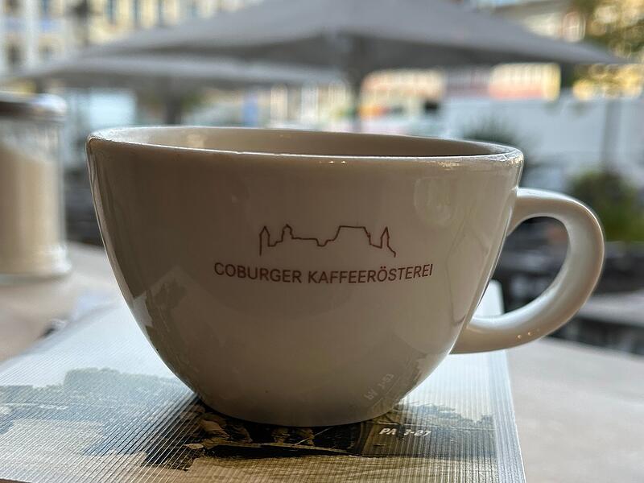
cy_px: 242
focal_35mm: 26
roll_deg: -1.7
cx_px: 322
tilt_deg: -11.8
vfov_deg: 53.1
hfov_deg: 67.3
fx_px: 484
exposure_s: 1/371
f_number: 1.5
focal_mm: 5.7
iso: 50
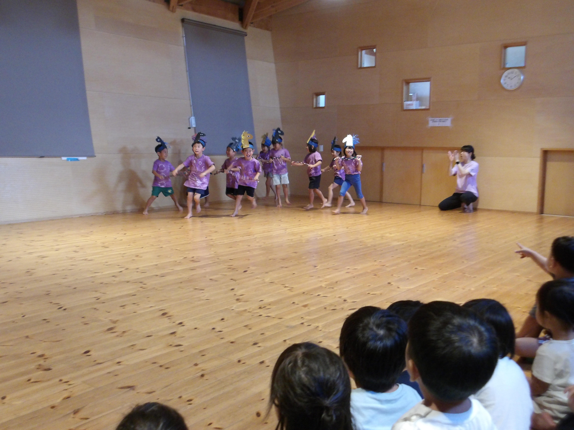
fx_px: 564
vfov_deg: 41.8
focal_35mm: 34
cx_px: 287
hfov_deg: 54.0
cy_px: 215
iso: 763
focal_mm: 6.1
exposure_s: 1/60
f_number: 3.3
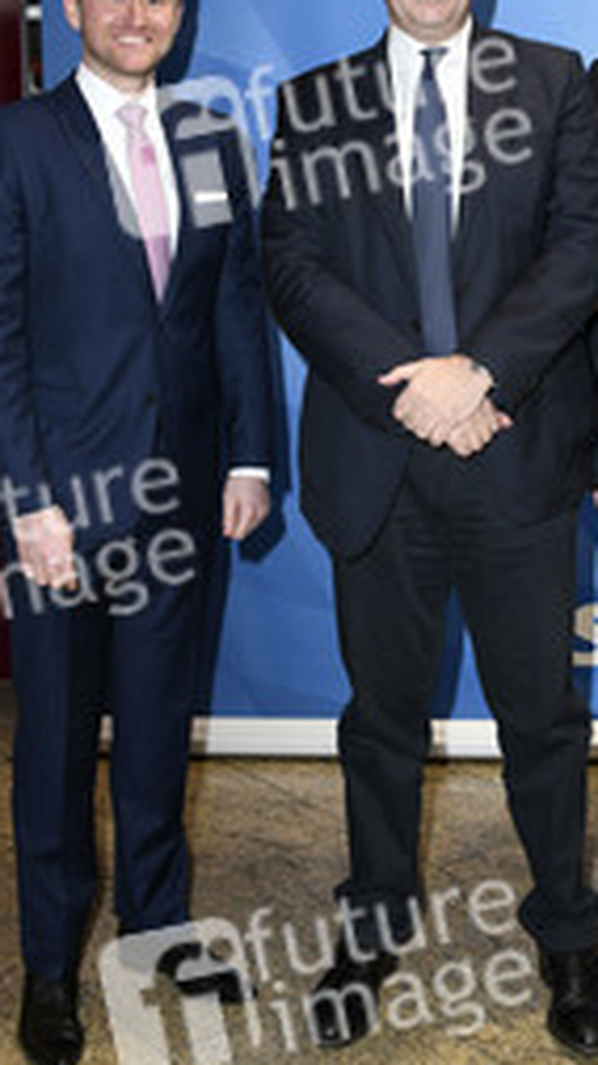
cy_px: 349
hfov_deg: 22.4
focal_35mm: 53
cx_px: 438
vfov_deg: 38.7
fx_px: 1497
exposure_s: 1/100
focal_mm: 32
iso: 1000
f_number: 6.3
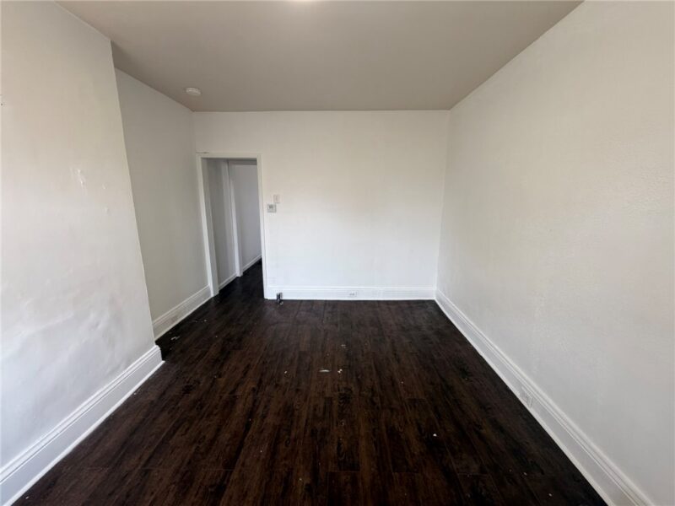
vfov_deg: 85.7
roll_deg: +0.1
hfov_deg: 102.1
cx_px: 338
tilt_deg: -9.3
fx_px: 273
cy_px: 253
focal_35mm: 14
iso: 160
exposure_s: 1/120
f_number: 2.2
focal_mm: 2.22
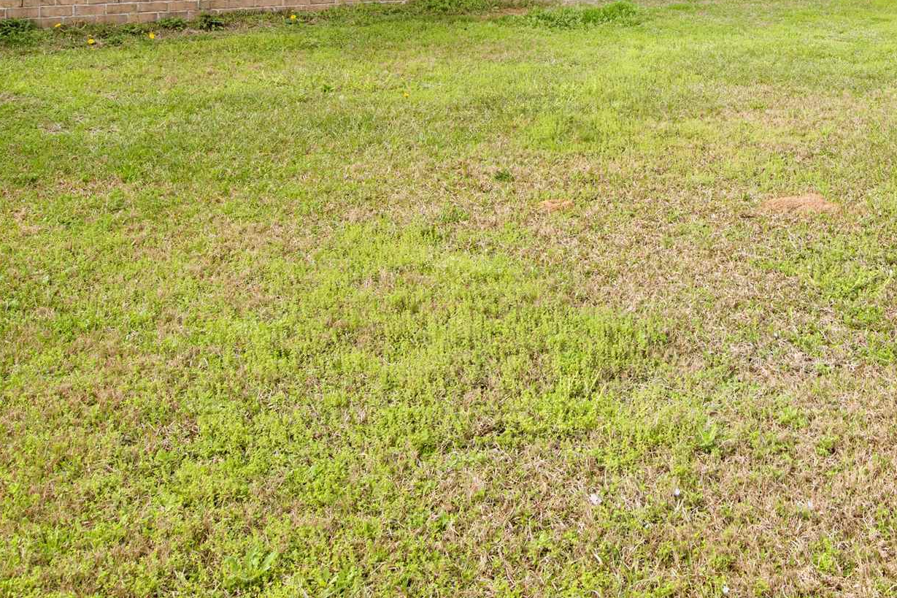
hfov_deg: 39.9
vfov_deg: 26.8
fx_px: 1121
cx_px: 831
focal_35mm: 45
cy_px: -101
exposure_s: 1/200
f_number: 11
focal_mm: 18
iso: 200
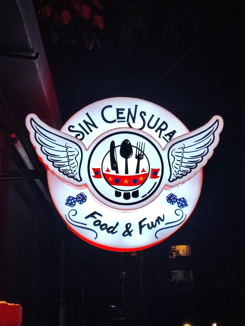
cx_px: 122
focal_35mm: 25
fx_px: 236
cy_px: 163
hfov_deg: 54.9
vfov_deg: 69.4
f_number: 1.75
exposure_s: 1/120
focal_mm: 5.96
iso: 86
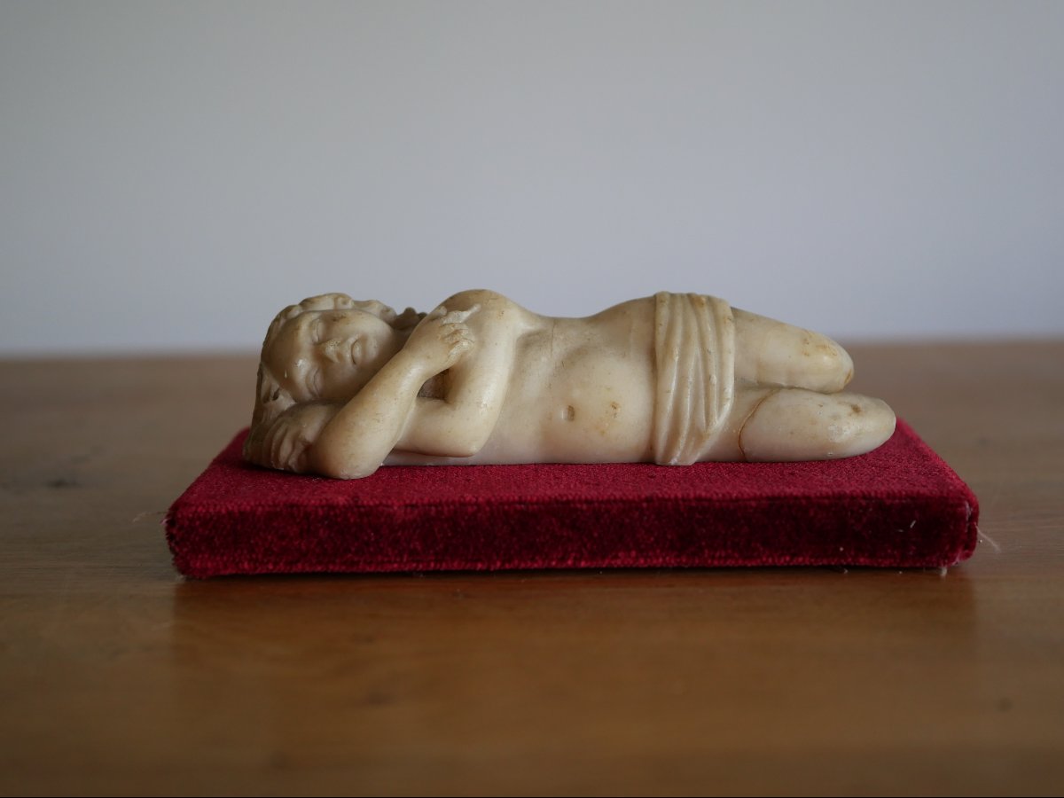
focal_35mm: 60
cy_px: 399
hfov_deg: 32.2
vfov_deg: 24.4
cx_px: 532
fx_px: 1844
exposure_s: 1/60
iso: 500
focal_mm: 30
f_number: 2.8
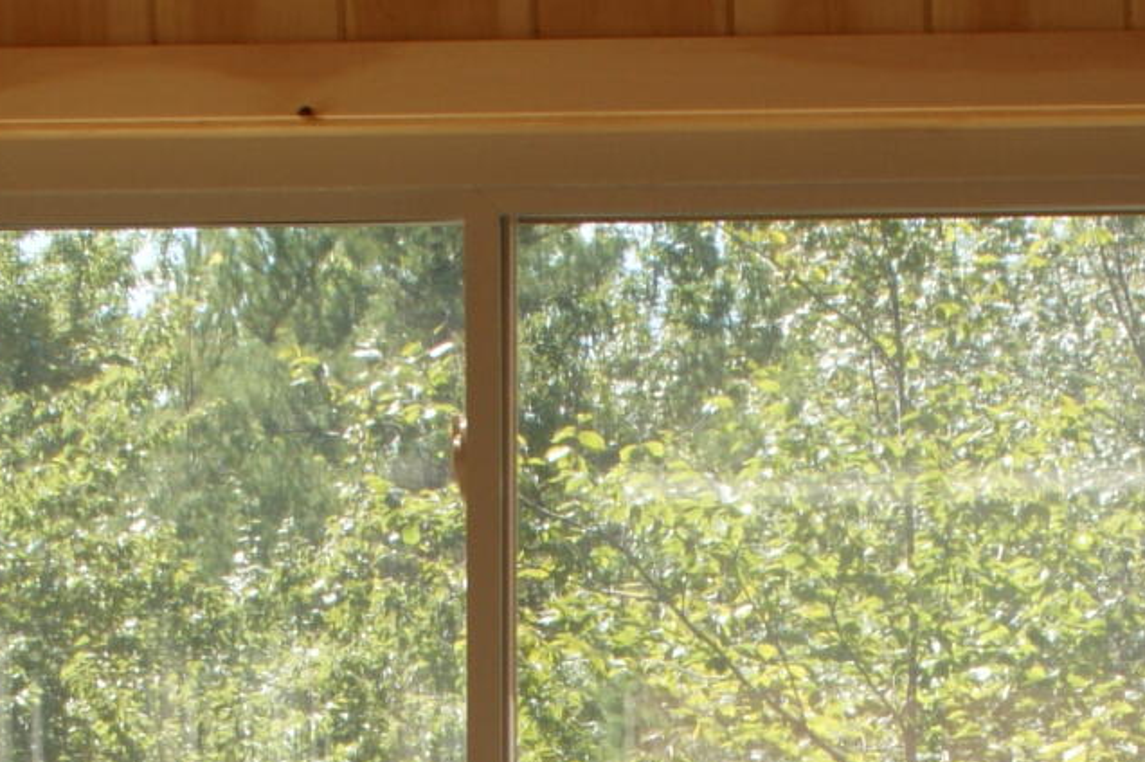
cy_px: 1275
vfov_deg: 7.3
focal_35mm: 184
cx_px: 830
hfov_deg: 11.2
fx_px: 5848
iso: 100
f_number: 7.1
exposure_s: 1/60
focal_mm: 26
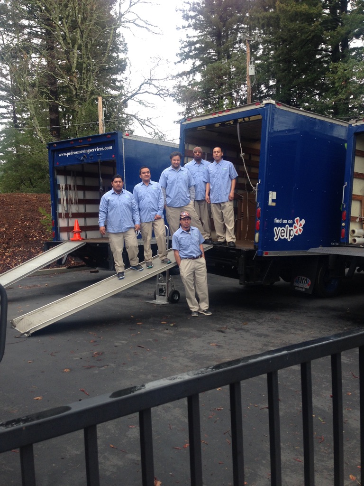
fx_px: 463
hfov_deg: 42.9
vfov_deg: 55.4
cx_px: 182
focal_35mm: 33
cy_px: 243
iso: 50
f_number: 2.4
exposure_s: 1/194
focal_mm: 4.12
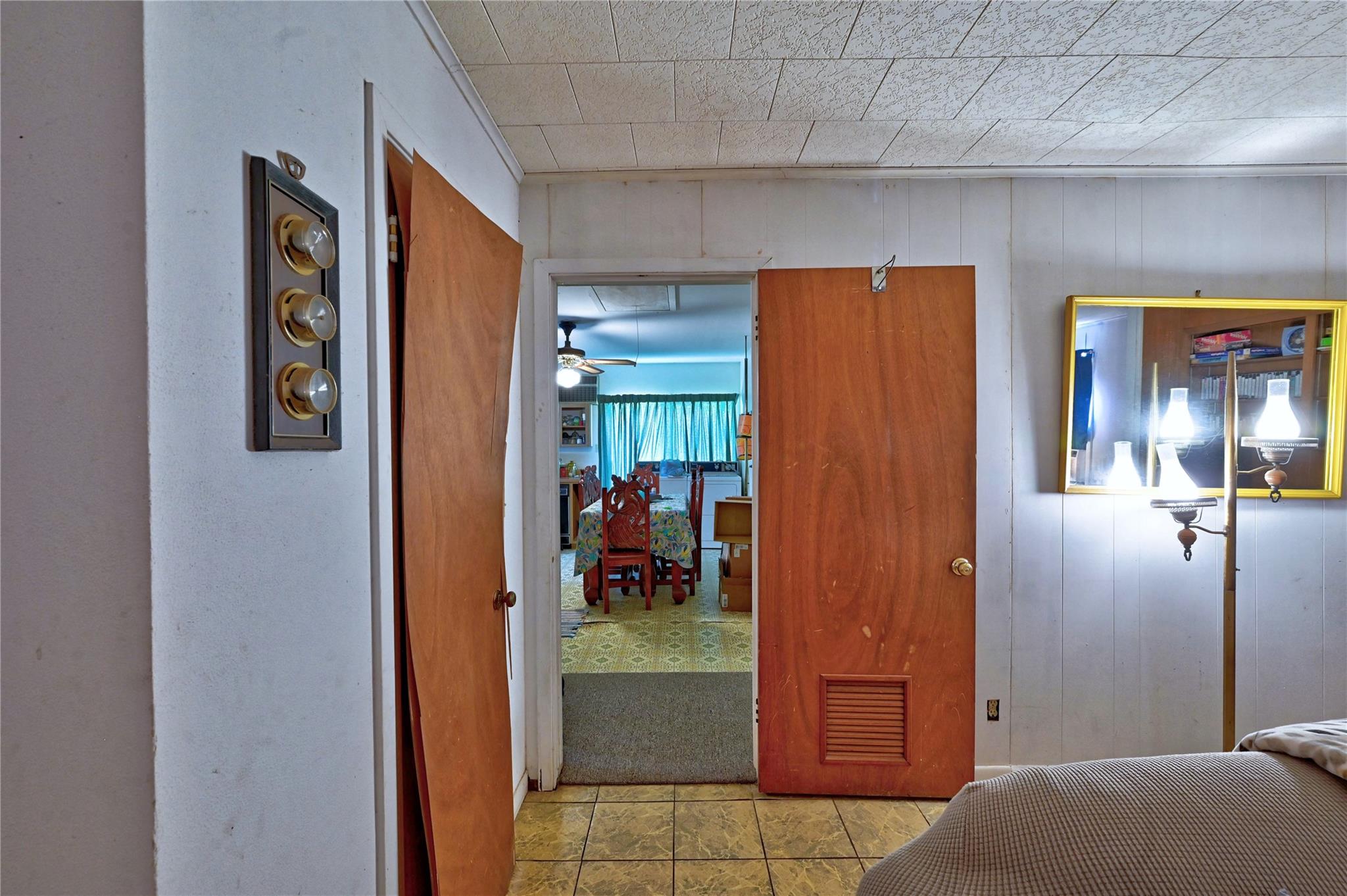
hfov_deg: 100.4
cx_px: 674
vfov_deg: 77.2
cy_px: 448
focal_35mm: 15
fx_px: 561
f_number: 8
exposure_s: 1/2.5
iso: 800
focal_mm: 15
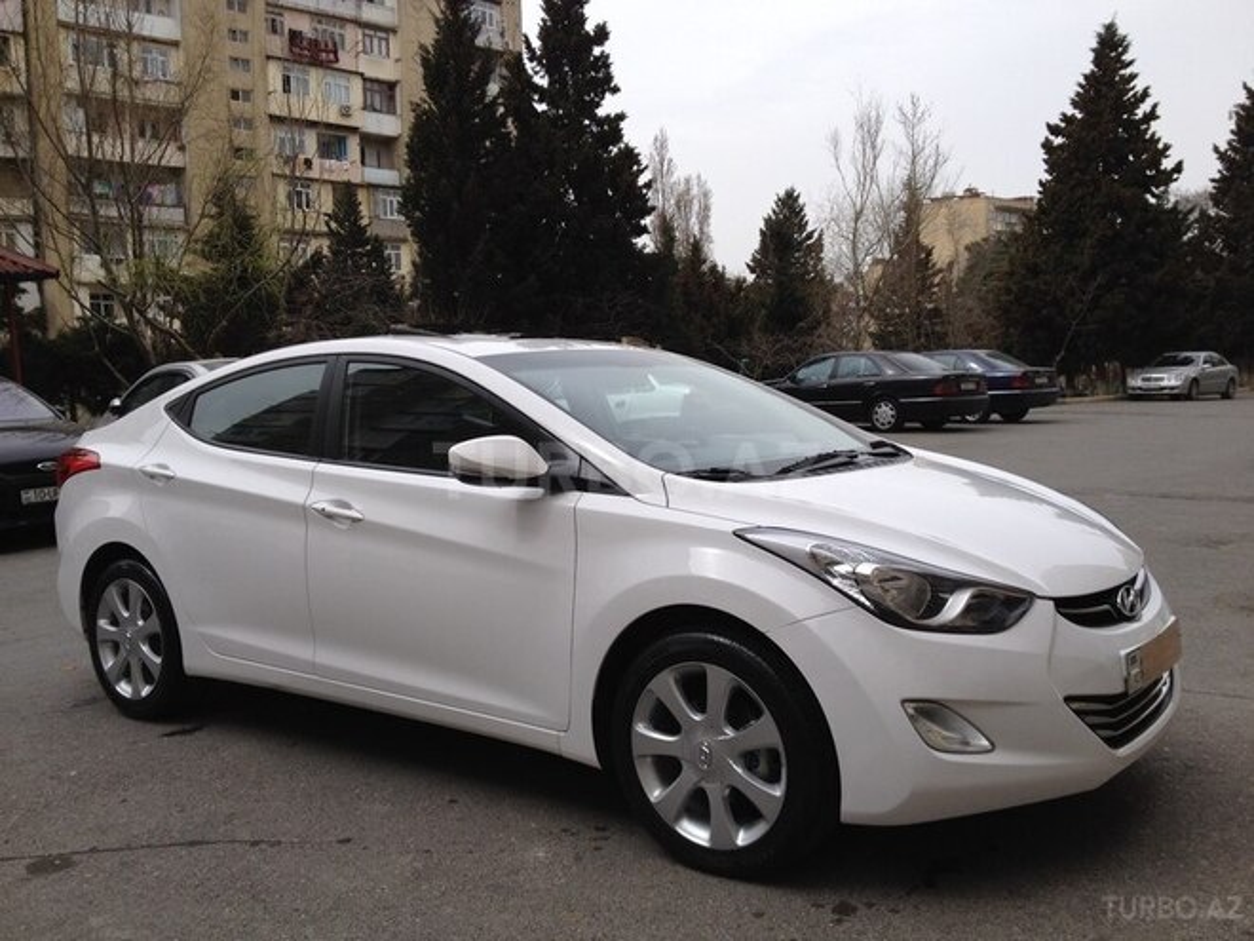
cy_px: 470
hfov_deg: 52.6
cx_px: 627
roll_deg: -0.9
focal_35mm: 35
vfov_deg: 40.7
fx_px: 1268
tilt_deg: -6.4
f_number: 2.4
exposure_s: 1/1381
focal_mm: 4.28
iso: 50
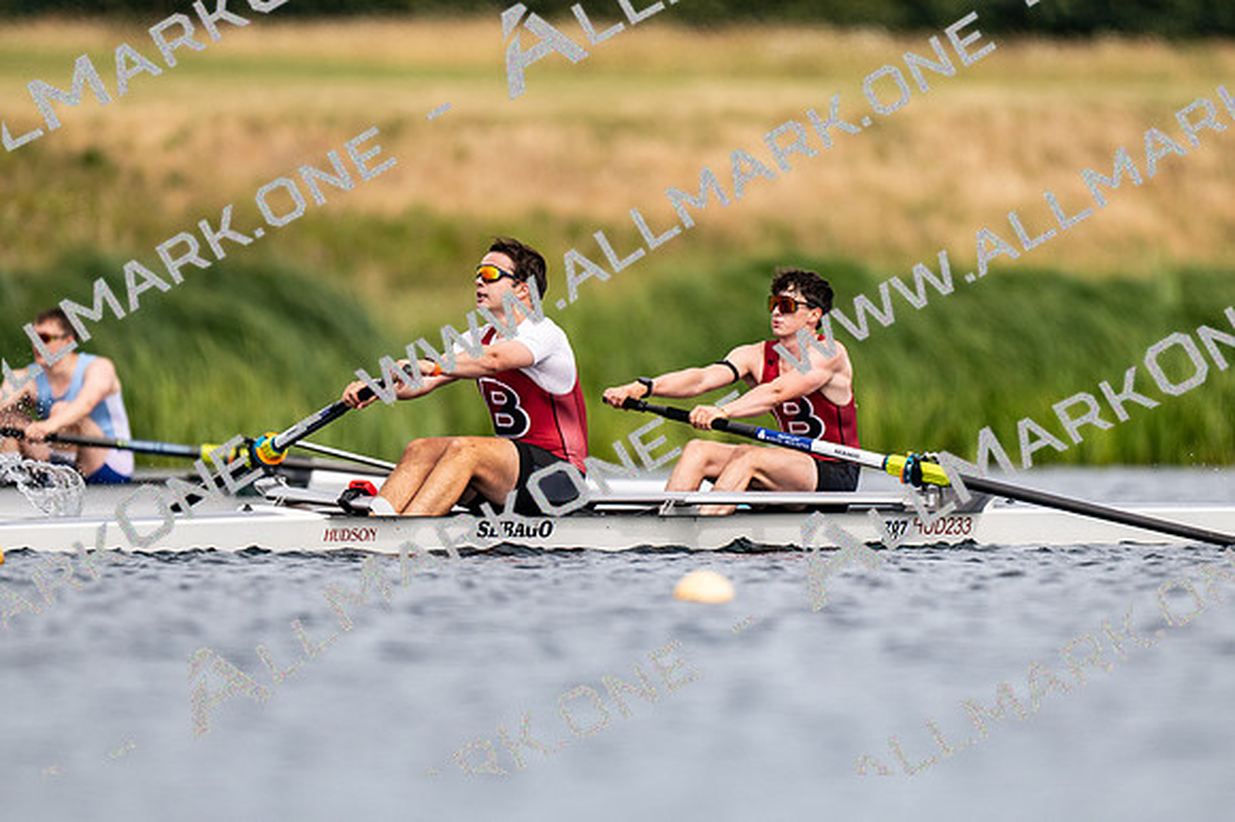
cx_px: 618
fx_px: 30856
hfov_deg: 2.3
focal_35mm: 900
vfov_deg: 1.5
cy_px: 411
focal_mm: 600
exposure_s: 1/2500
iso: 250
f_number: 4
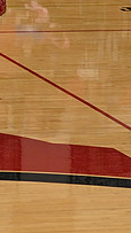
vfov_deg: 6.9
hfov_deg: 3.8
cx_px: -192
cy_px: 50
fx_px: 1941
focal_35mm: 314
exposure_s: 1/400
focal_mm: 70
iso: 3200
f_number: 4
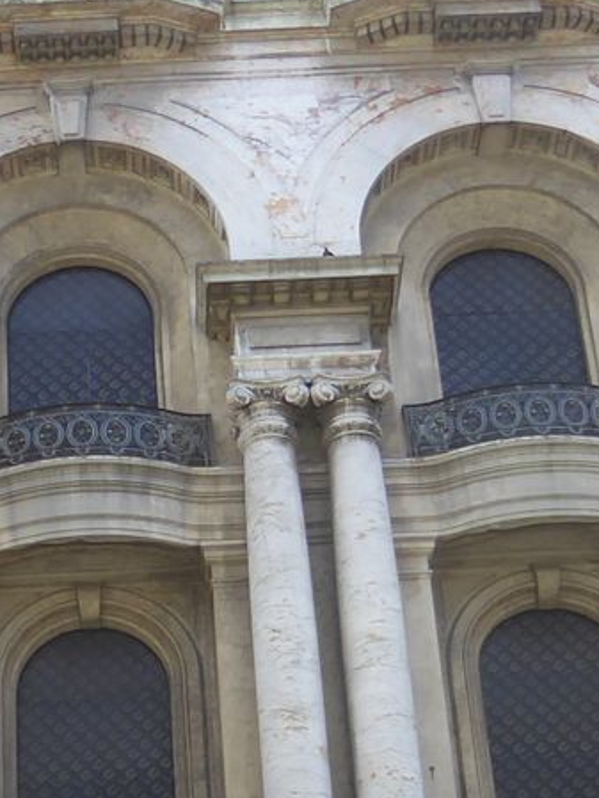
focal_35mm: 89
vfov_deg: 20.8
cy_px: 914
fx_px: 2052
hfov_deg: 16.5
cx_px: 98
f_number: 3.3
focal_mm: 4.3
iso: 80
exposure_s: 1/125
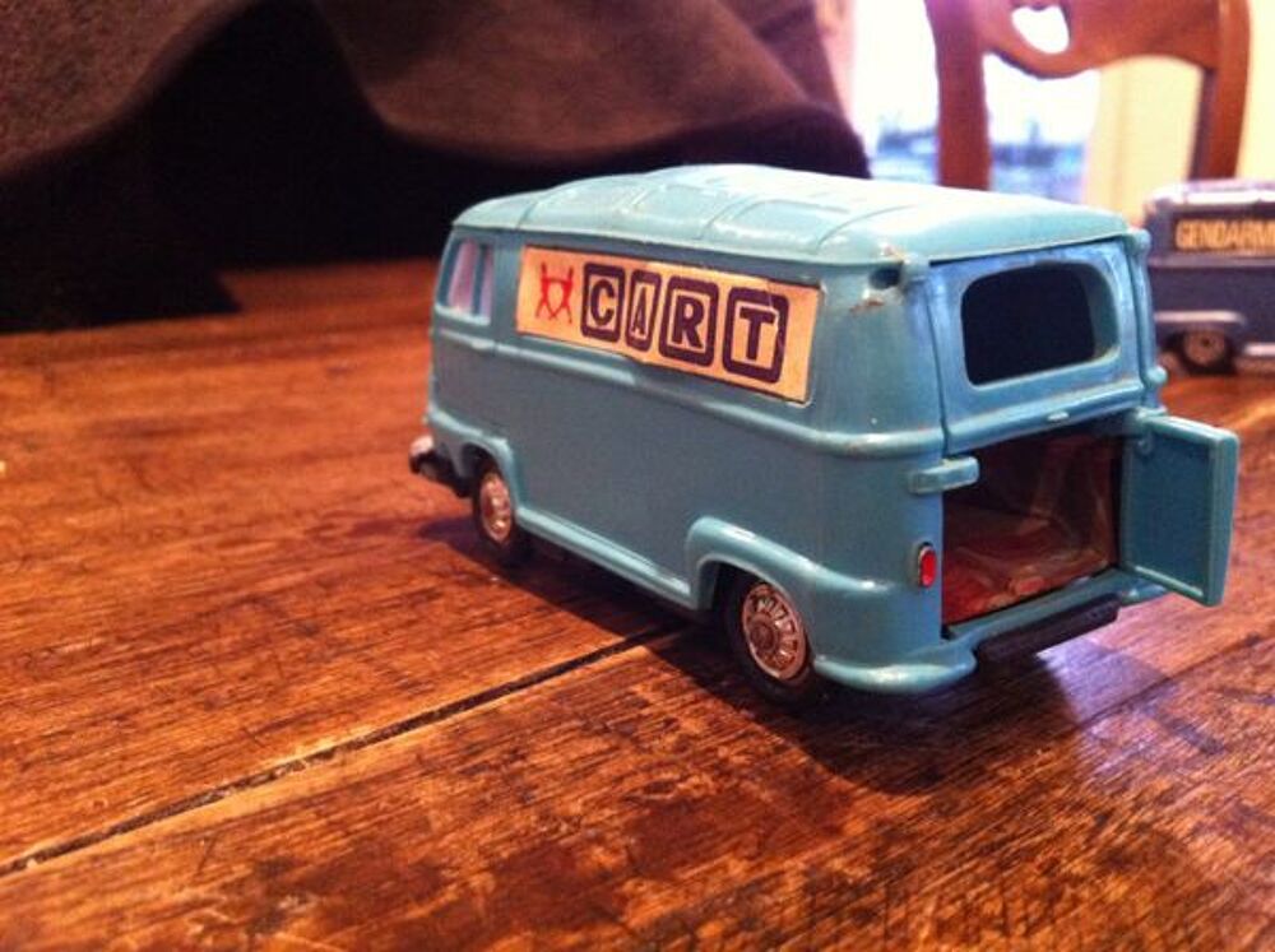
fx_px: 1287
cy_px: 476
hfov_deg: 52.7
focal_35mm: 35
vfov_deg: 40.6
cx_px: 638
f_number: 2.8
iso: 640
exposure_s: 1/17
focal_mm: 3.85
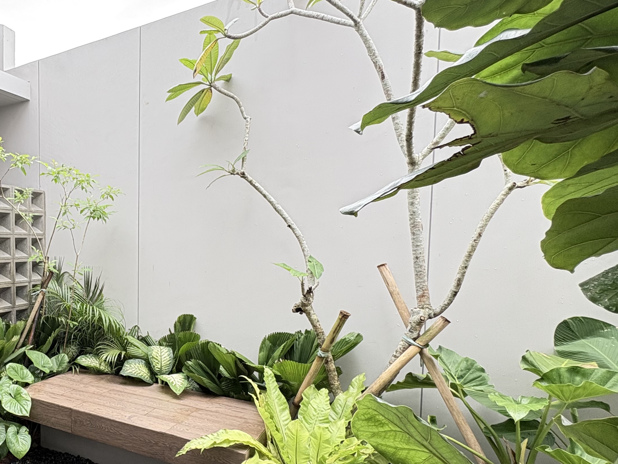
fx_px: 464
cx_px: 71
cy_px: 279
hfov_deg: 58.4
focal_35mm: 26
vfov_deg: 52.7
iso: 80
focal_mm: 2.22
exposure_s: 1/99
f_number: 2.2
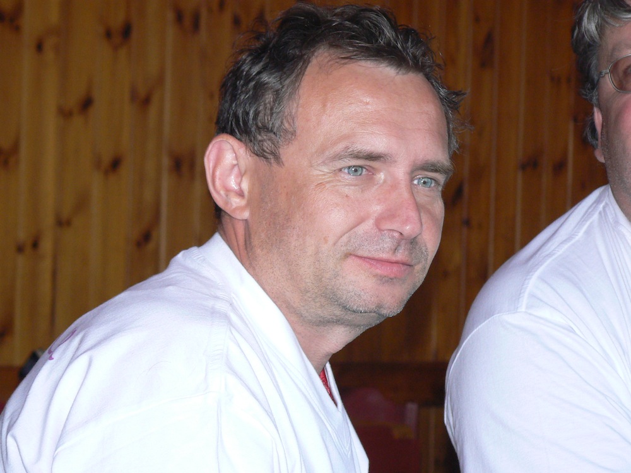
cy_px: 236
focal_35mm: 157
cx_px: 316
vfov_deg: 9.5
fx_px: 2862
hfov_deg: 12.6
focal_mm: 26.2
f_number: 3.3
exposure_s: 1/30
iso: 125
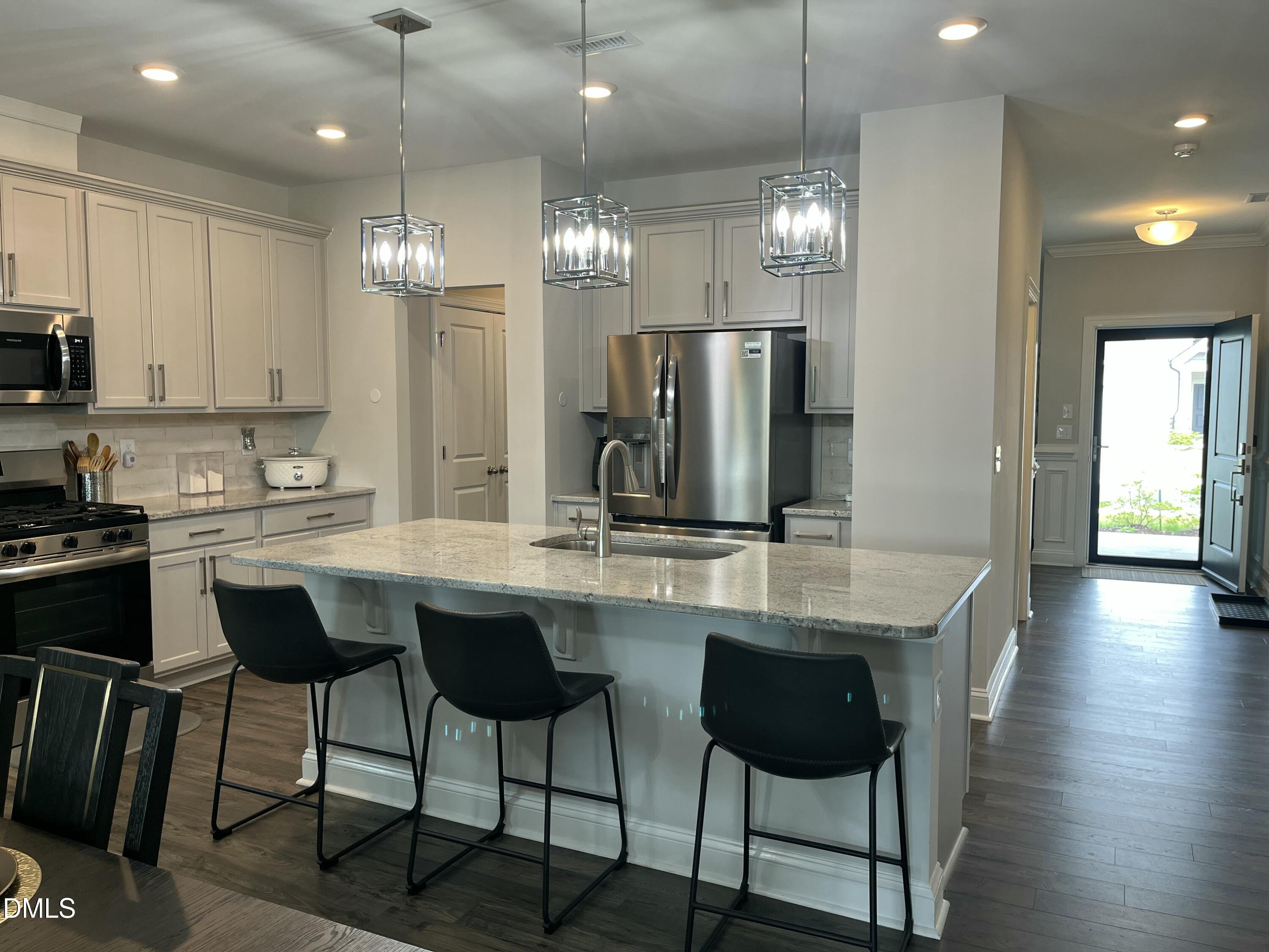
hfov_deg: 67.3
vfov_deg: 53.1
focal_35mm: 26
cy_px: 476
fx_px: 953
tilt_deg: -4.6
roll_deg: +0.3
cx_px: 634
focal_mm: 5.1
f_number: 1.6
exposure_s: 1/120
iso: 80
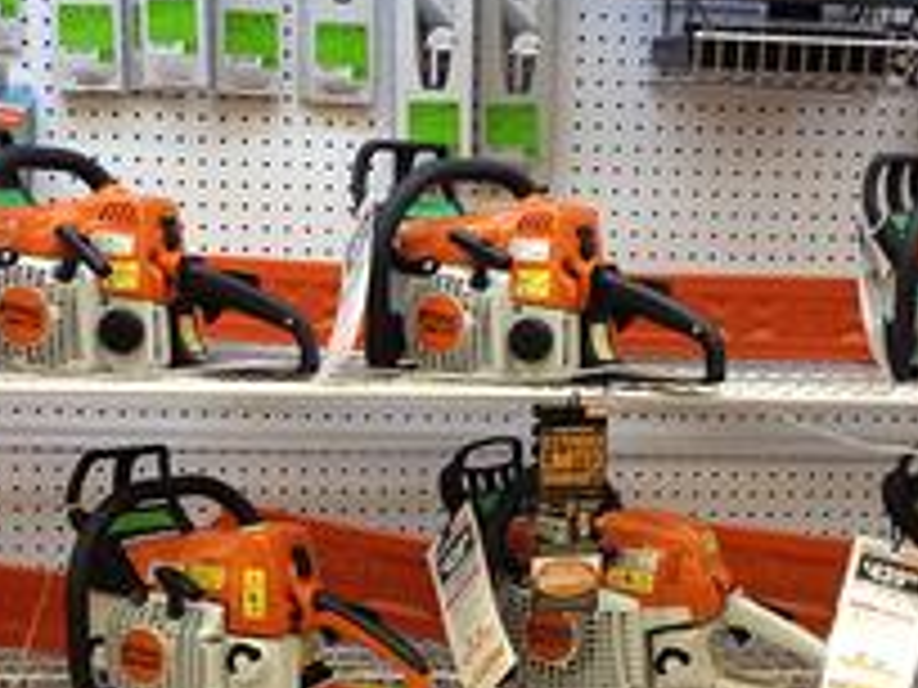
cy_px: 643
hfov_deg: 24.4
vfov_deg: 18.1
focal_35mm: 80
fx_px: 2122
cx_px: 479
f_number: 2.4
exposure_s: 1/24
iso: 64
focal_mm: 4.28
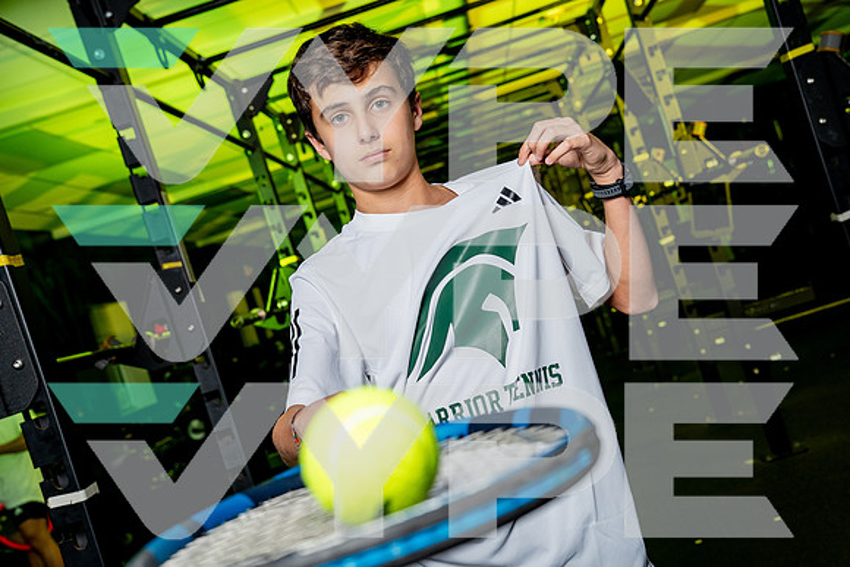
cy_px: 284
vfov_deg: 30.1
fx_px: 1056
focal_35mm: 45
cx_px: 425
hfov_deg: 43.9
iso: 800
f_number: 5.6
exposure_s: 1/250
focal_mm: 44
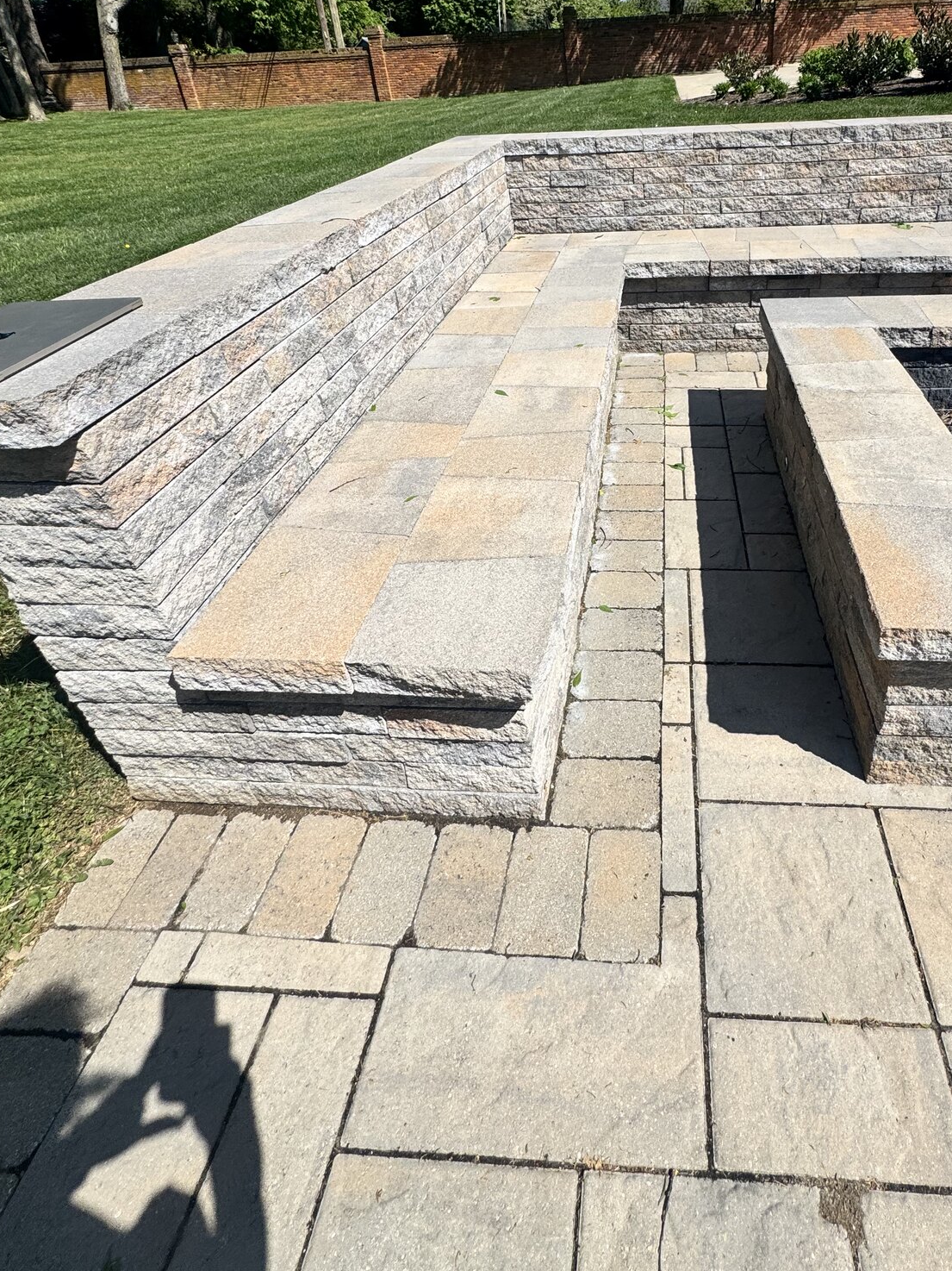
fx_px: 697
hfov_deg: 67.3
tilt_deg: -28.3
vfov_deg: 81.8
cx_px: 612
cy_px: 423
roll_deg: +2.5
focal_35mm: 19
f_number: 2.2
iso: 50
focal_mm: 2.22
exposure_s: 1/3106
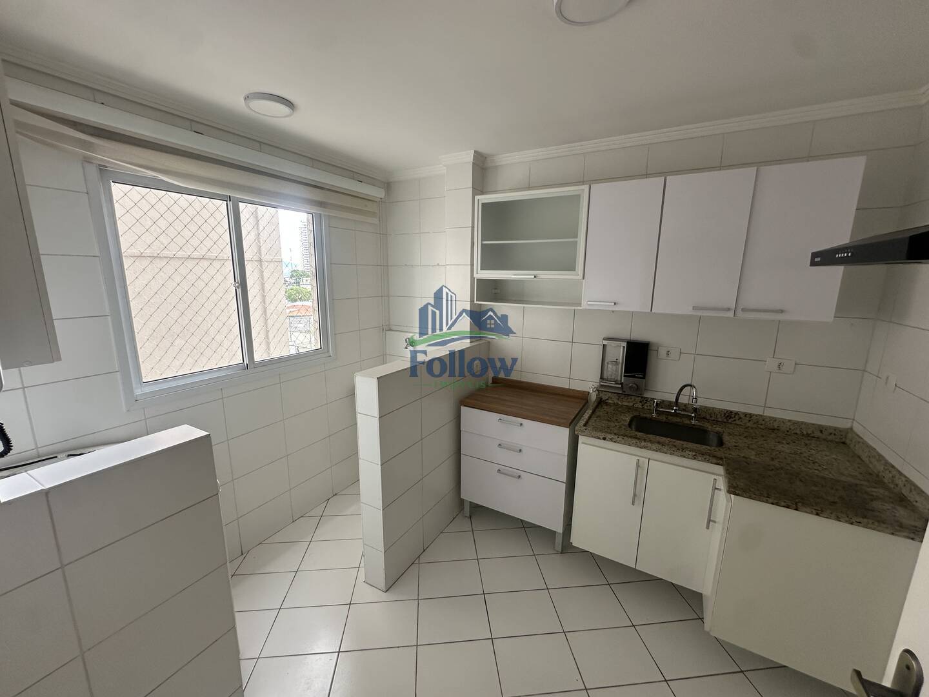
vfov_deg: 85.7
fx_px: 376
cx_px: 464
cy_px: 348
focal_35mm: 14
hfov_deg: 102.1
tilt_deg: -10.7
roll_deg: -0.4
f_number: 2.2
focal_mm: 2.22
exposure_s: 1/99
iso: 80
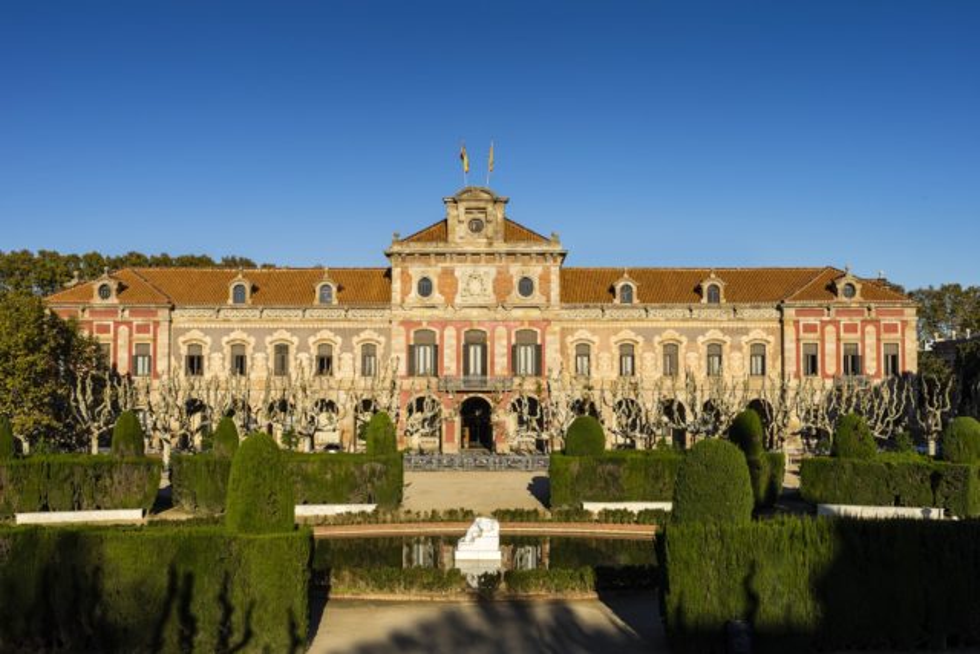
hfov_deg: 48.4
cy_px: 327
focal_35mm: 40
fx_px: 1089
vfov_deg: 33.4
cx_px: 490
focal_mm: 40
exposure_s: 1/250
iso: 100
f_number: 9
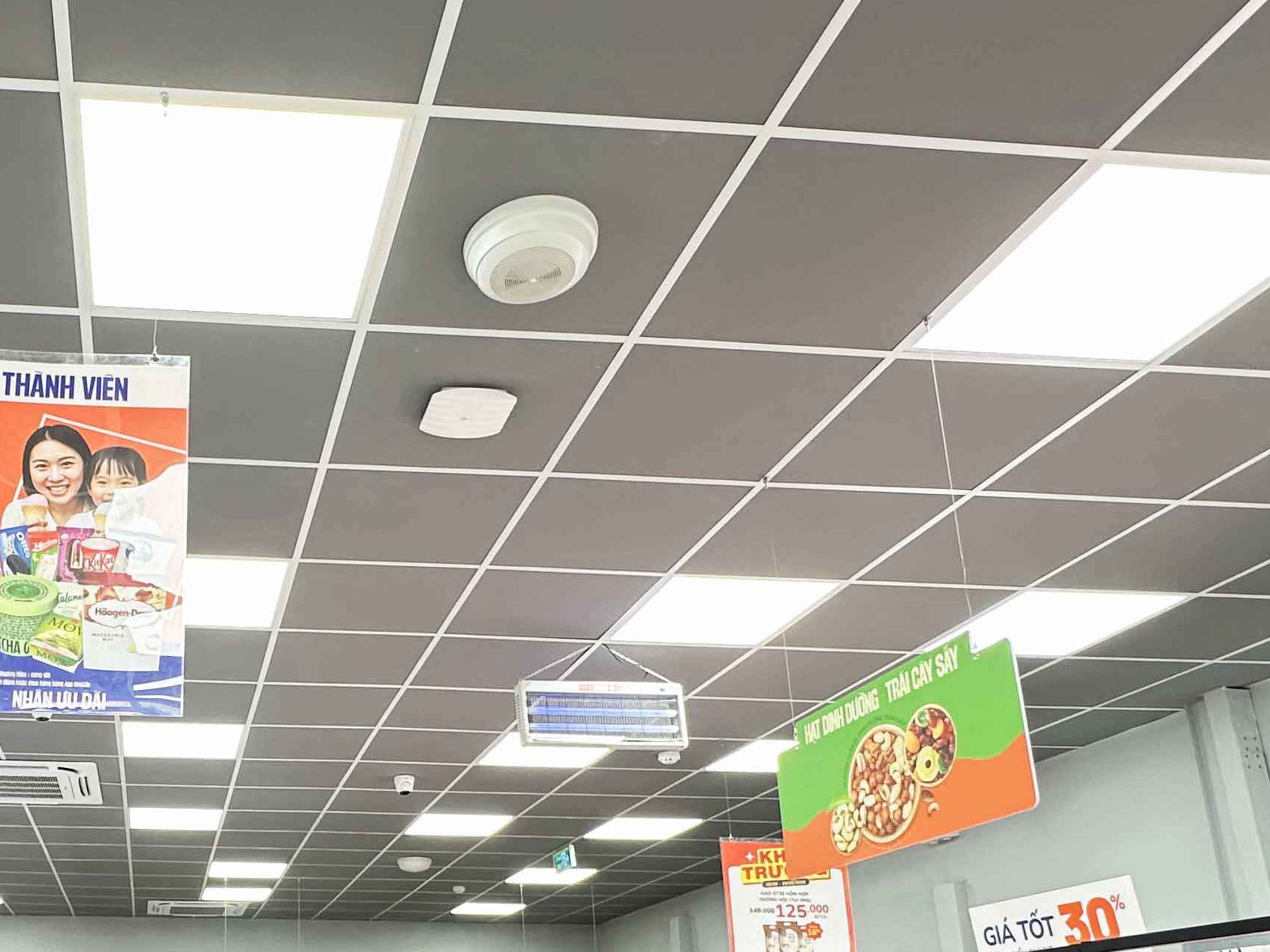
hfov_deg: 51.5
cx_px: 234
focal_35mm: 33
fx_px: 1211
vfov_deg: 41.0
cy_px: 773
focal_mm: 2.22
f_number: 2.2
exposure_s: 1/50
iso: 160
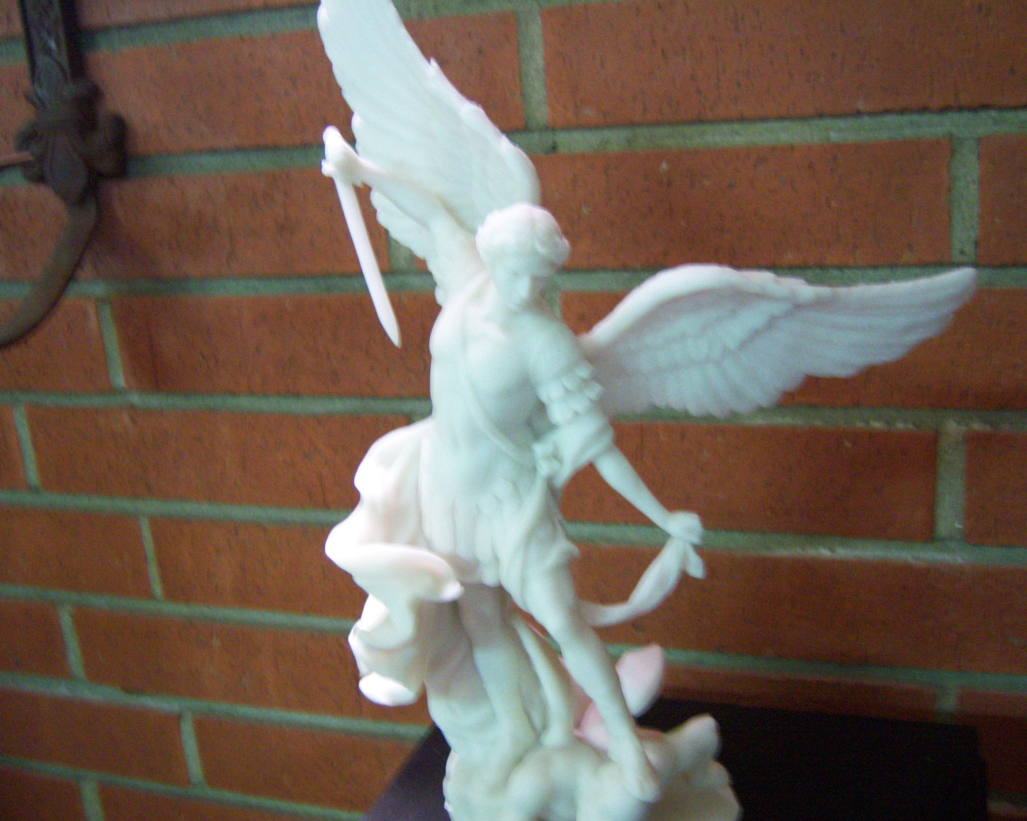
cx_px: 533
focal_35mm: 38
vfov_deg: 39.2
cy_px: 415
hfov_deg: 47.9
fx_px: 1155
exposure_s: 1/8
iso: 400
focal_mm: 7.5
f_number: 2.8
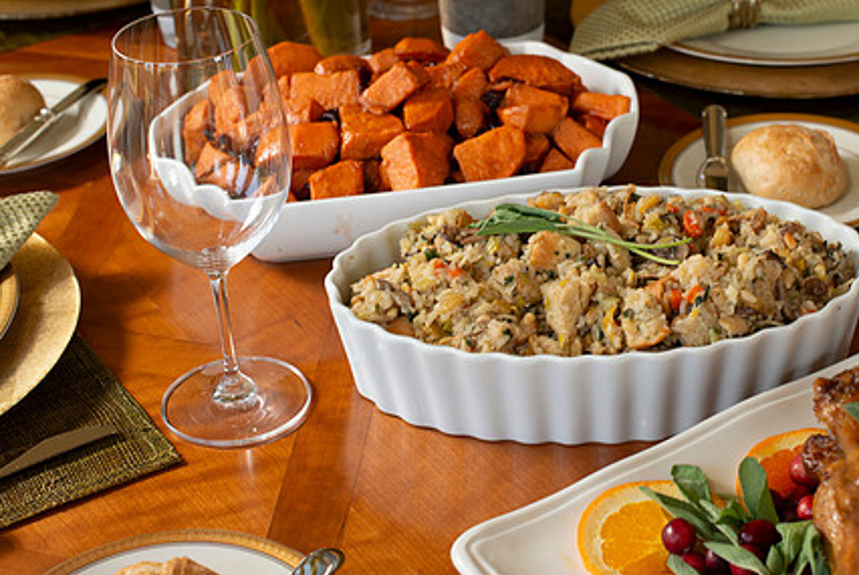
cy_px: 257
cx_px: 571
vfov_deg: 20.1
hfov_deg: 29.4
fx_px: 1624
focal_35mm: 68
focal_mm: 50
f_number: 6.3
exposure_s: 1/60
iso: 200
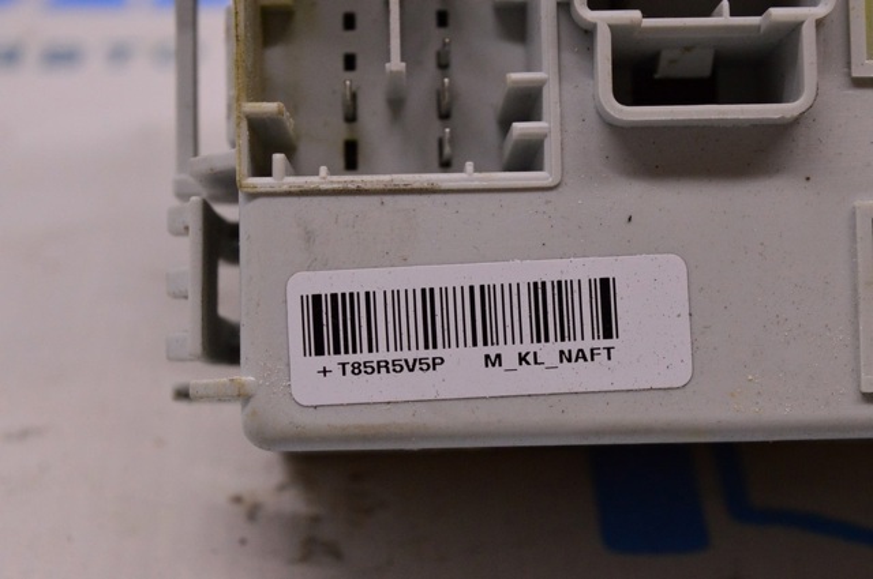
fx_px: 1998
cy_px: 290
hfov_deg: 24.6
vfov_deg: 16.5
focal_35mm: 82
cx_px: 436
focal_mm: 55
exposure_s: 1/125
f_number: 8
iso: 1600
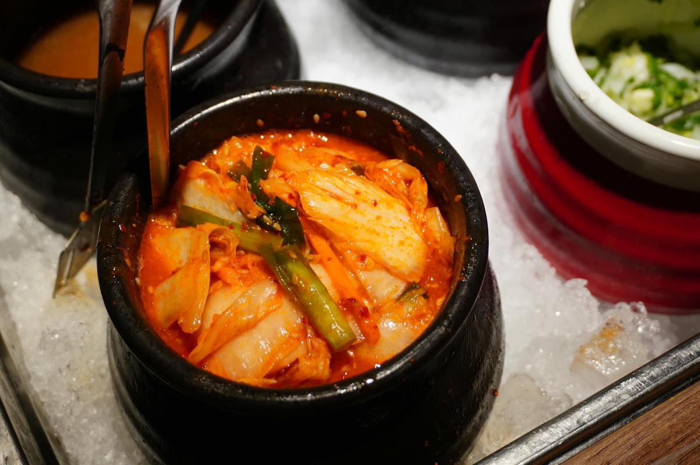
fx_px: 933
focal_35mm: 48
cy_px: 232
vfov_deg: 28.0
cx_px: 350
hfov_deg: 41.1
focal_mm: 32
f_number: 5
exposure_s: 1/50
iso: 400
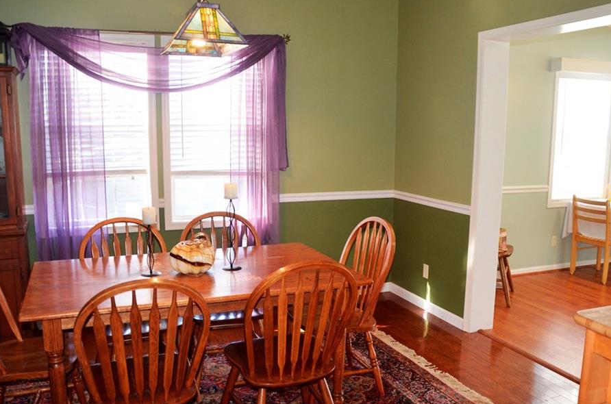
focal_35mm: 31
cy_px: 206
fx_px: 525
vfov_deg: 42.1
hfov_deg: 60.4
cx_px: 301
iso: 450
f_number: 3.5
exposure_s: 1/60
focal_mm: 18
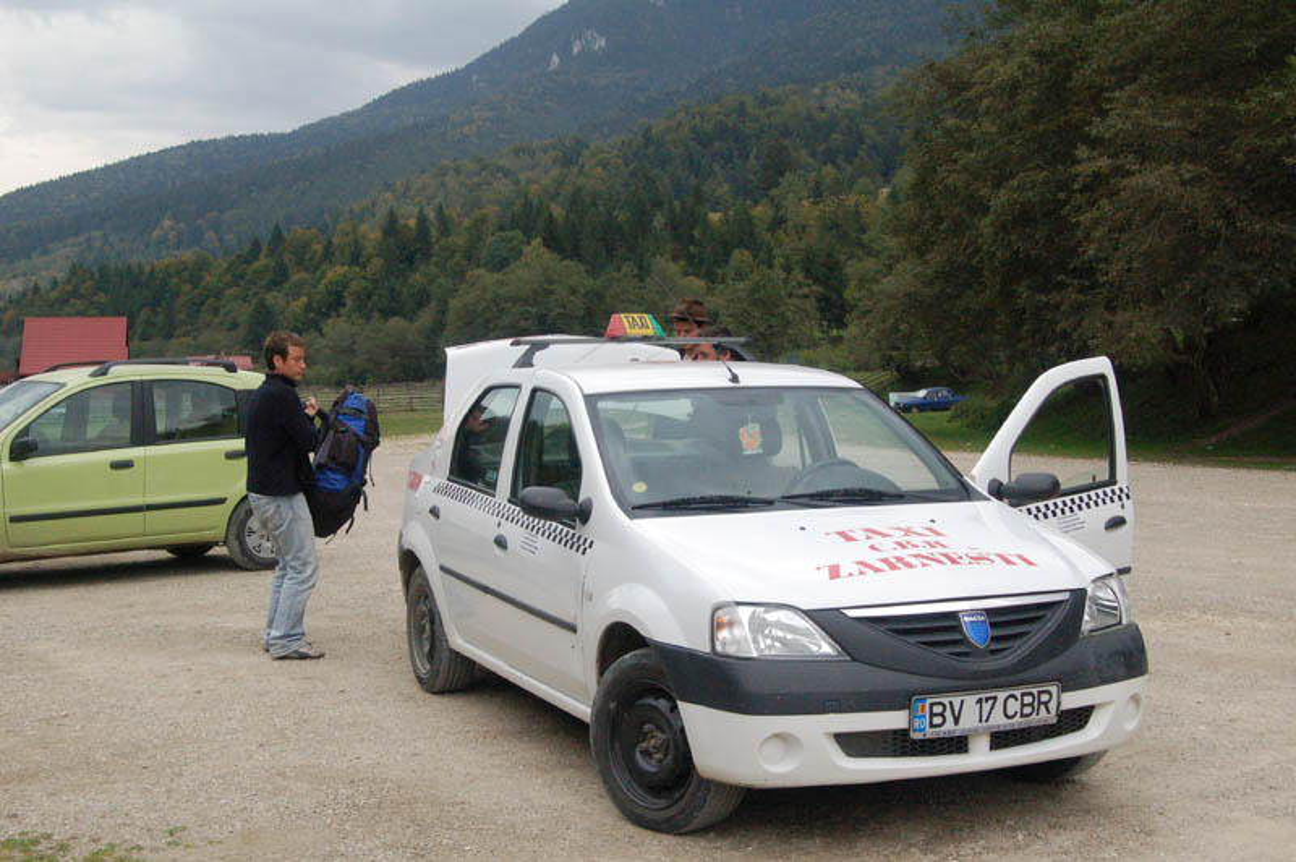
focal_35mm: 46
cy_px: 431
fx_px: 1673
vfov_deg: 28.9
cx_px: 648
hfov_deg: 42.4
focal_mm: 31
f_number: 13
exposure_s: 1/640
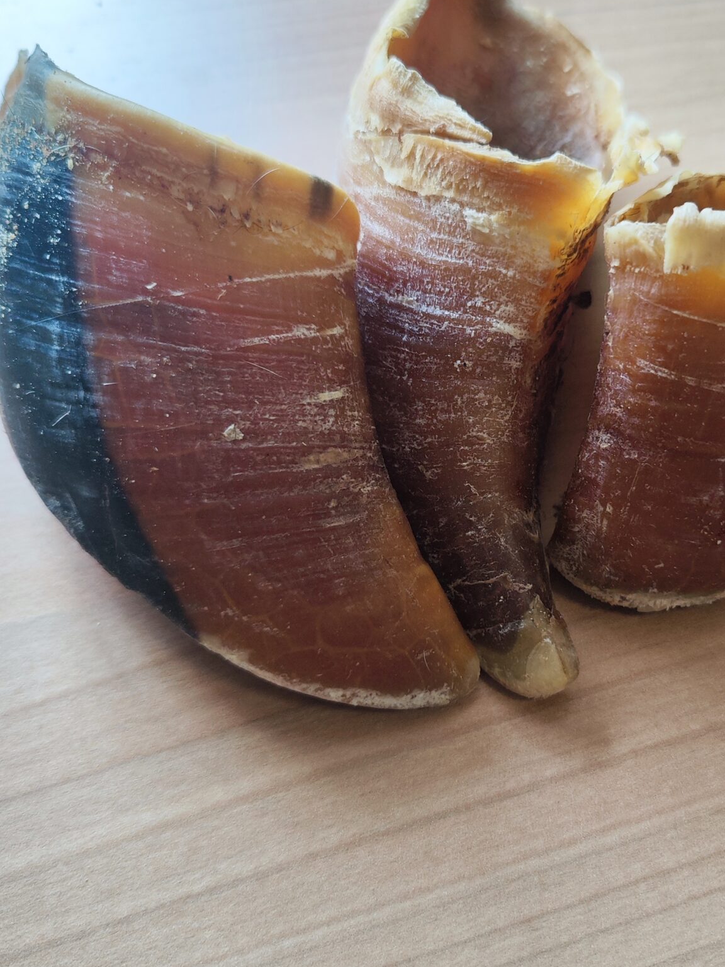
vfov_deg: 46.8
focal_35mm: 40
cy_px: 477
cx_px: 493
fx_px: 1117
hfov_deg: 35.5
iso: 83
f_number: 1.9
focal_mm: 6.92
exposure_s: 1/100
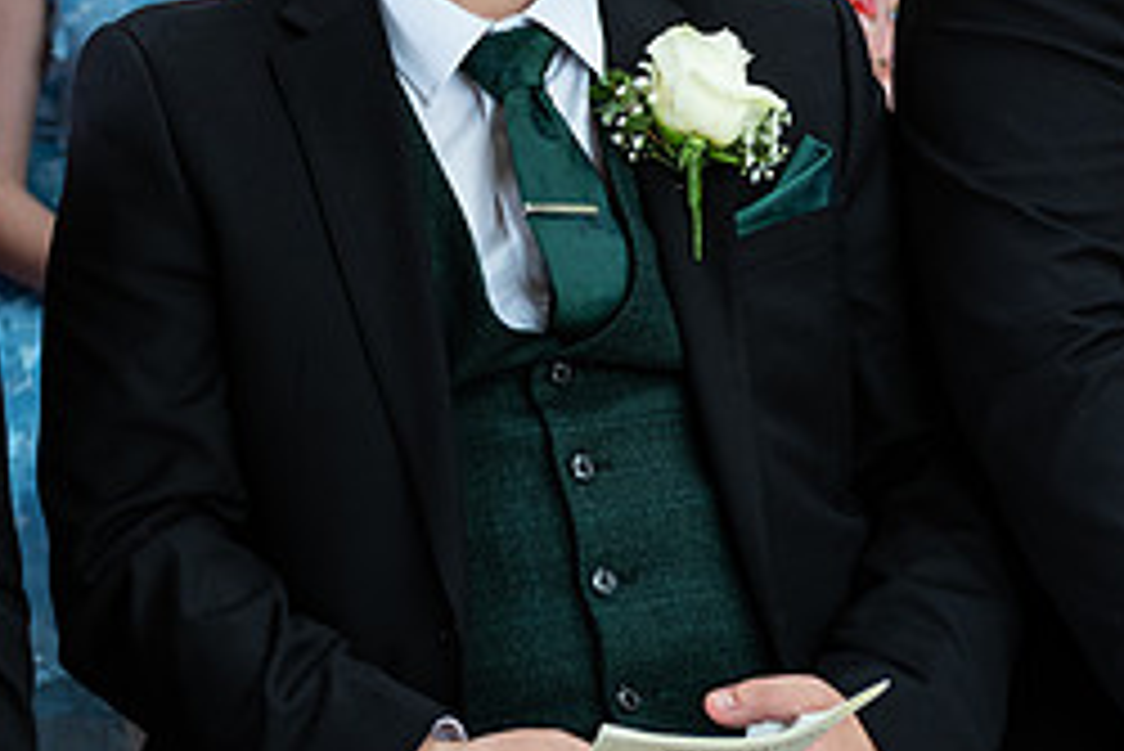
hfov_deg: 15.8
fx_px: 4061
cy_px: 20
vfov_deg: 10.5
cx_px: 549
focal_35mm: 130
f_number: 3.5
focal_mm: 56
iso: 400
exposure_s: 1/200
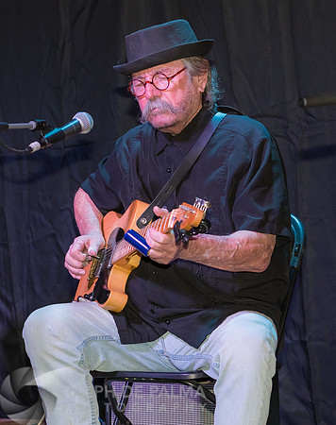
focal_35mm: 145
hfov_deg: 10.5
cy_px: 238
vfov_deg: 13.3
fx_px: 1820
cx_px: 155
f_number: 5
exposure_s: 1/160
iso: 1000
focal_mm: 66
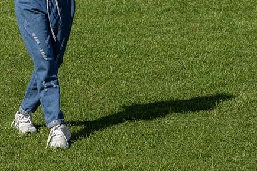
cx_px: 159
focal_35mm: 883
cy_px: -5
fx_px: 6303
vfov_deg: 1.6
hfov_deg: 2.3
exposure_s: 1/500
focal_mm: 400
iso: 200
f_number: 8
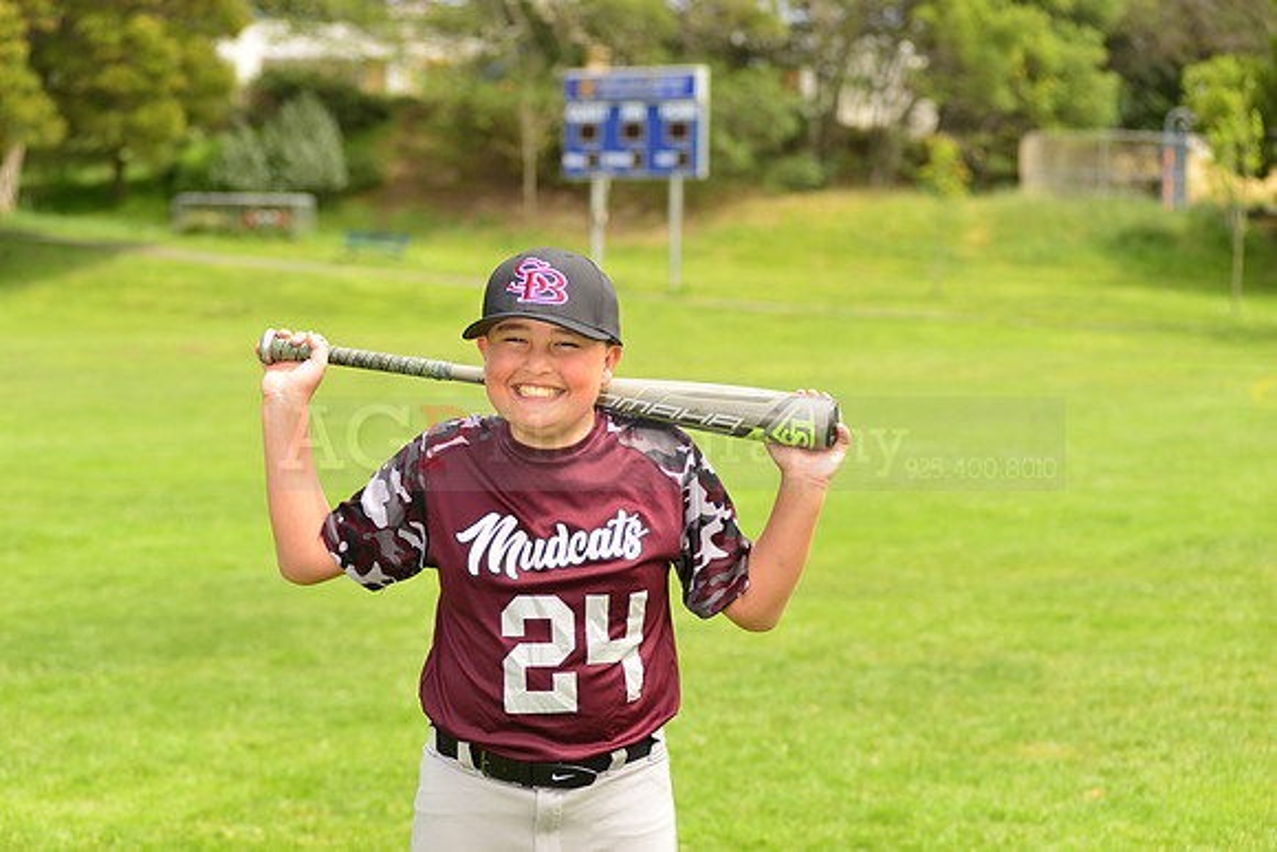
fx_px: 3051
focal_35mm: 86
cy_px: 426
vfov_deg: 15.9
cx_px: 638
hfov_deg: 23.6
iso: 100
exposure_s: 1/250
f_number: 5
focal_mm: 86
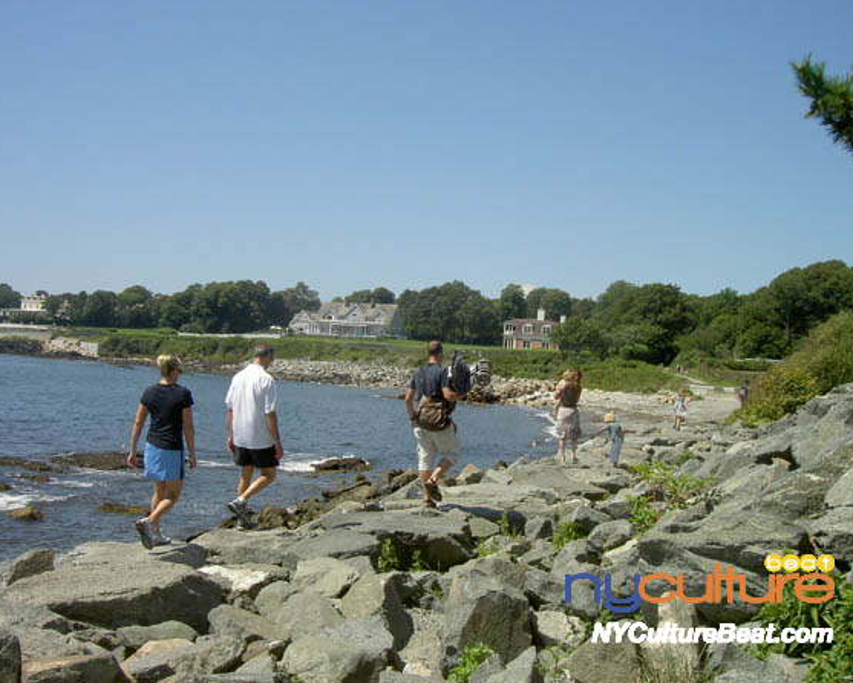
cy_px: 342
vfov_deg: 36.5
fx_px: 1035
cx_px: 424
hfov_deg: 44.8
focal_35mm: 41
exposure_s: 1/556
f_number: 4.7
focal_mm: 8
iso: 100
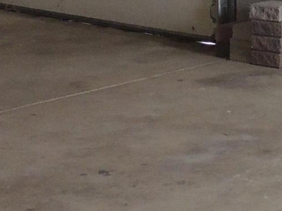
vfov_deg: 9.9
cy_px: -124
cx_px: 456
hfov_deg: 12.7
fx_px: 1180
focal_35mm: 145
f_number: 3
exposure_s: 1/25
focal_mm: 4.3
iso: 400
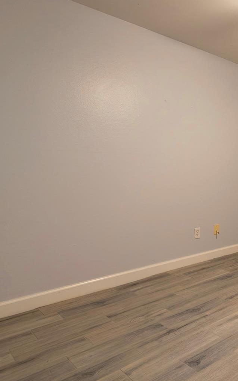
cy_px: 192
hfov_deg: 38.7
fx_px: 249
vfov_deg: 74.8
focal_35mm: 24
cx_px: 281
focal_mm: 10
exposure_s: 1/15
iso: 320
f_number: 9
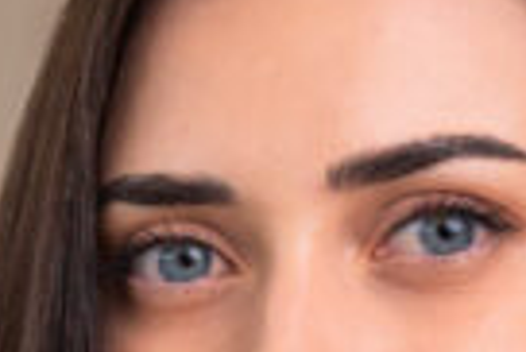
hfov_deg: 5.9
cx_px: 344
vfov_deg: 3.9
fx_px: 5061
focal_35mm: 346
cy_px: 996
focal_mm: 46
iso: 250
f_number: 3.5
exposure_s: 1/160
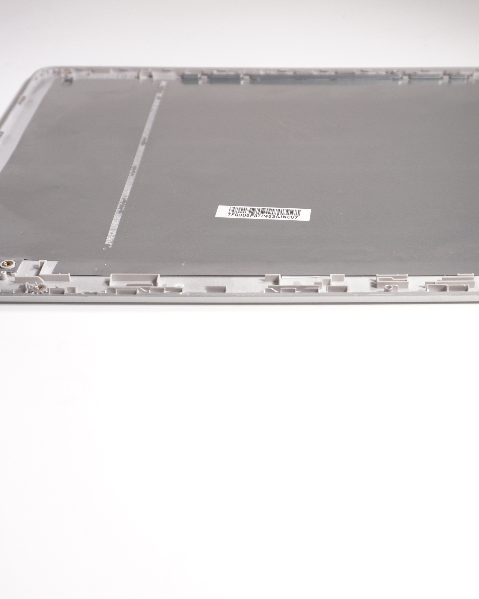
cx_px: 320
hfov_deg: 30.8
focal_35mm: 49
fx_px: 863
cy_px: 300
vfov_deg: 38.3
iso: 640
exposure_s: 1/200
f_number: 5
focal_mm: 23
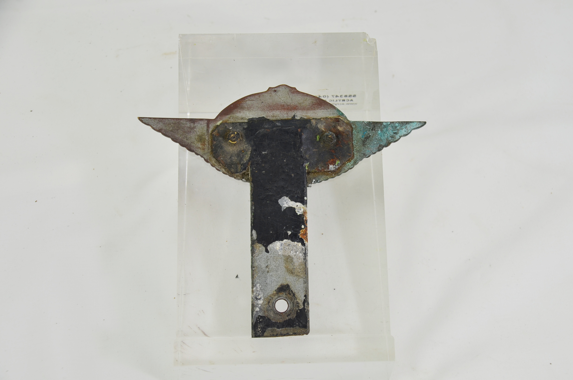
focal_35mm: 52
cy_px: 190
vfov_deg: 25.6
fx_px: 834
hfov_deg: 37.9
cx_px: 286
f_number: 5.6
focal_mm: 35
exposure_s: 1/125
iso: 220
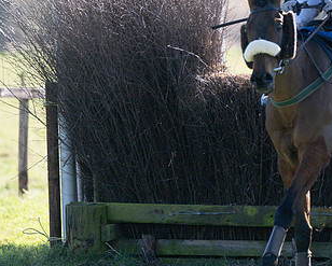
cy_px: 65
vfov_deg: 2.2
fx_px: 6806
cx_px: 301
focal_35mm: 692
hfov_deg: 2.8
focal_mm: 200
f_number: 2.8
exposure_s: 1/6400
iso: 400
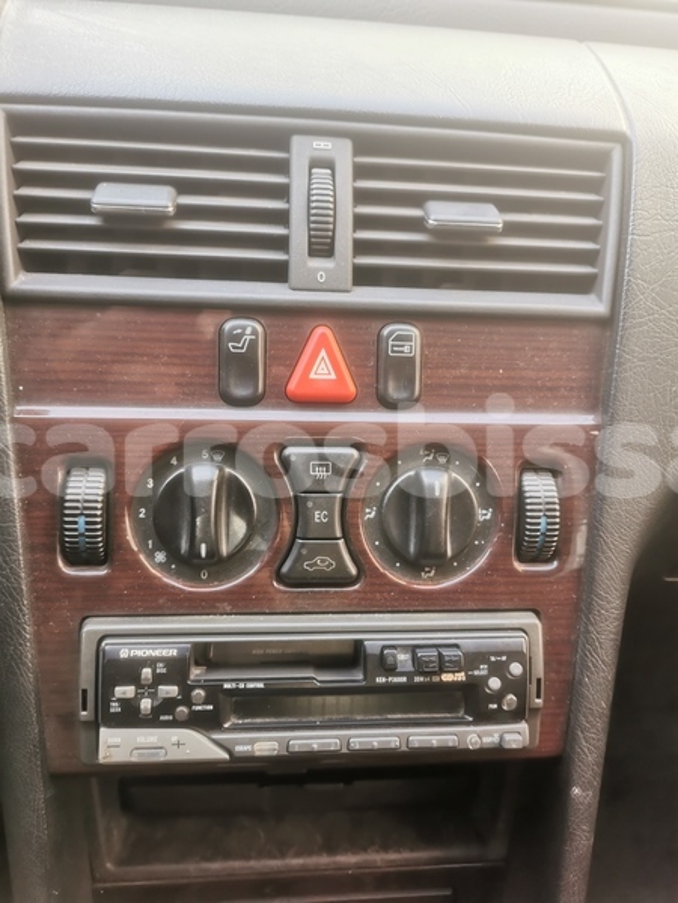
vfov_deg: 65.3
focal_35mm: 27
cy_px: 452
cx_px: 339
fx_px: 705
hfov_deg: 51.4
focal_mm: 5.58
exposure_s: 1/100
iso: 100
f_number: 1.8
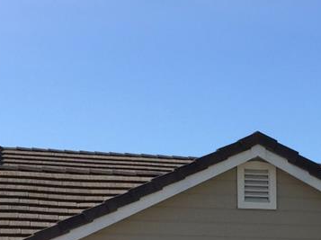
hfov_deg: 15.8
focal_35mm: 122
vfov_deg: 11.5
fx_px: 1130
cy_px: 383
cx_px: 344
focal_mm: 4.15
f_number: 2.2
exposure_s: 1/1464
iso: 32
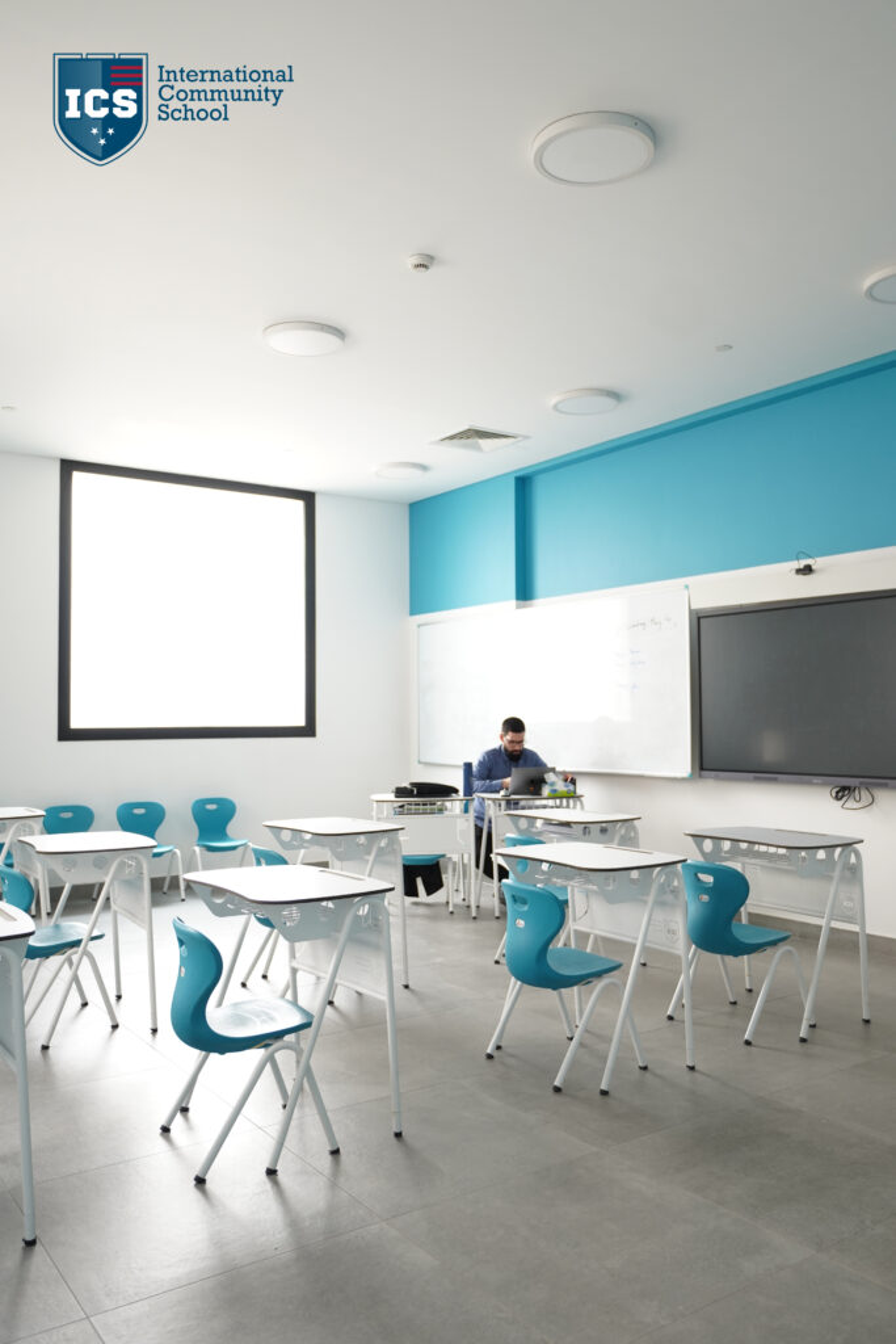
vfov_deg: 67.4
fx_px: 1008
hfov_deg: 47.9
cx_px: 448
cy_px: 672
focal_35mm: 27
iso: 500
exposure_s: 1/160
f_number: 2.8
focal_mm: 18.3
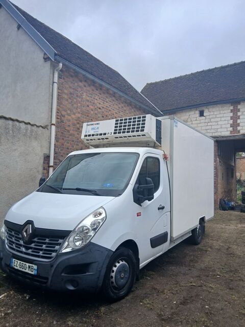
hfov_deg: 53.1
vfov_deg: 67.3
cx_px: 122
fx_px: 245
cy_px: 164
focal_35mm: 26
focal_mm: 3.98
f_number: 1.8
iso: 20
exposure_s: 1/107
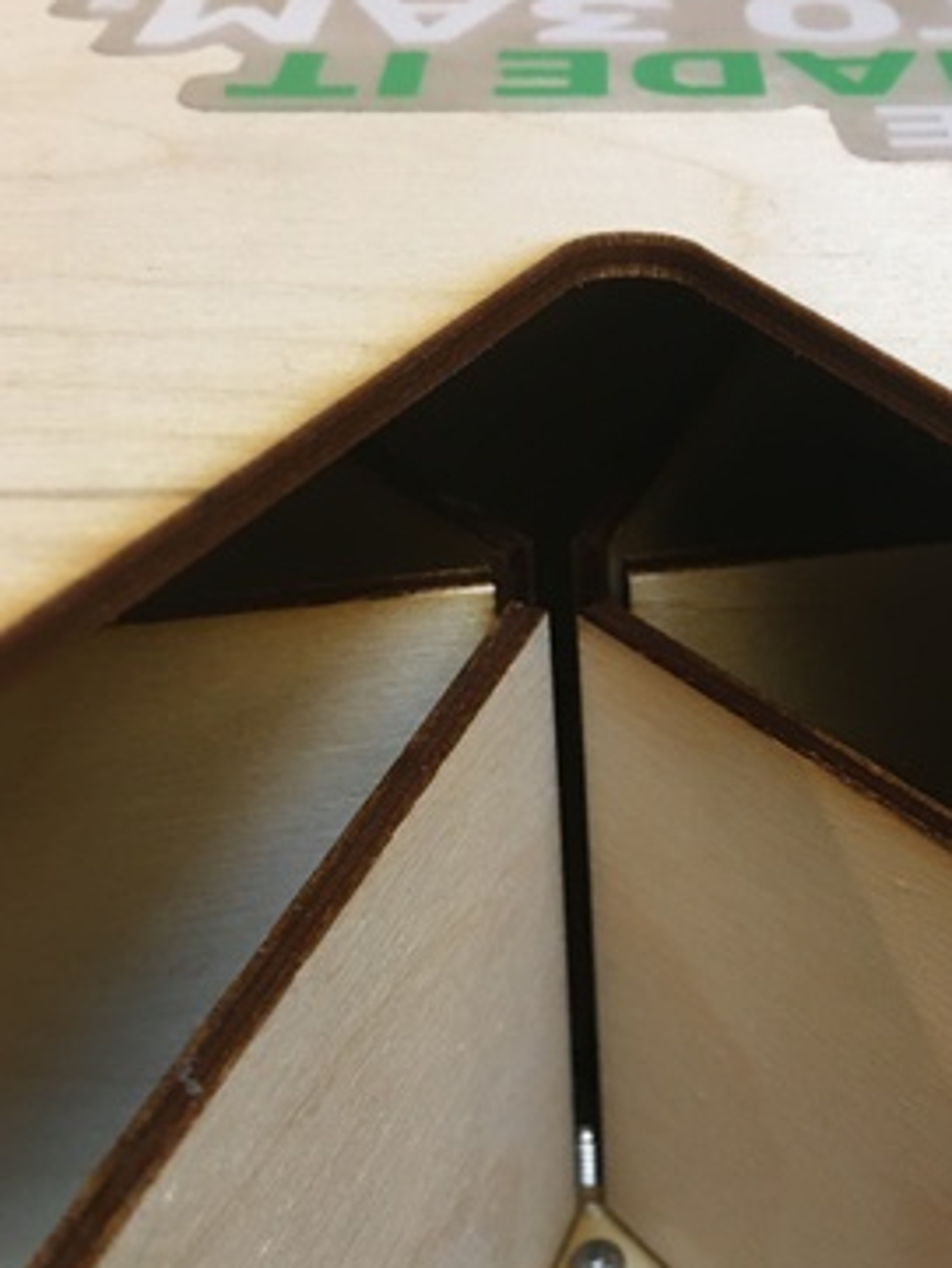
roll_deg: +2.0
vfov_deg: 41.1
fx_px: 1686
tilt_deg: -35.5
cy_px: 722
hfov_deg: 31.1
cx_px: 699
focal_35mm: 46
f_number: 2.2
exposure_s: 1/30
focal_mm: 4.15
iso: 125
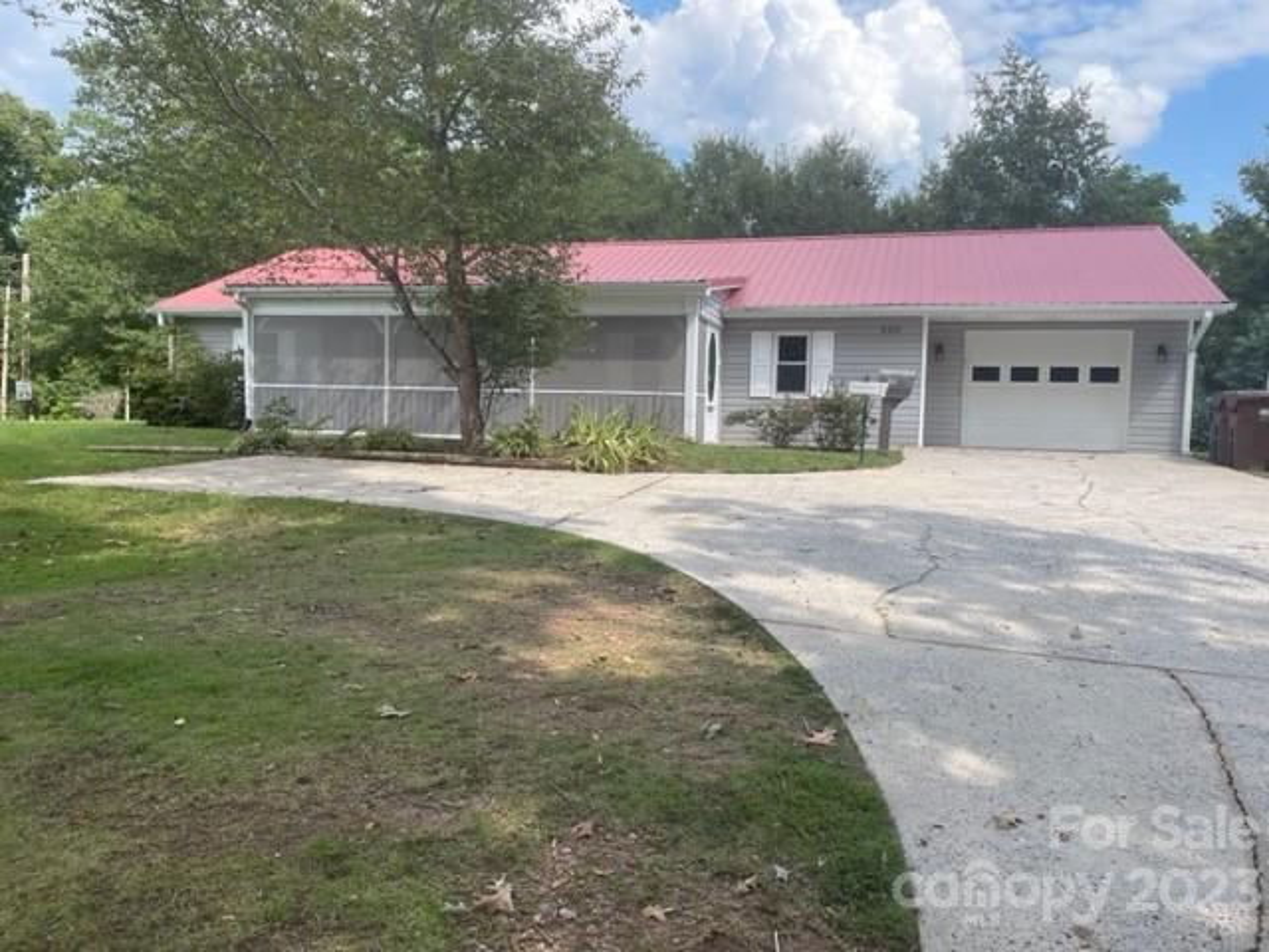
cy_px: 476
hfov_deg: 67.3
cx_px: 634
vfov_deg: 53.1
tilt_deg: -2.9
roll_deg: -0.9
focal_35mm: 26
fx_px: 953
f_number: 1.6
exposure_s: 1/1335
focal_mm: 4.2
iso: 32
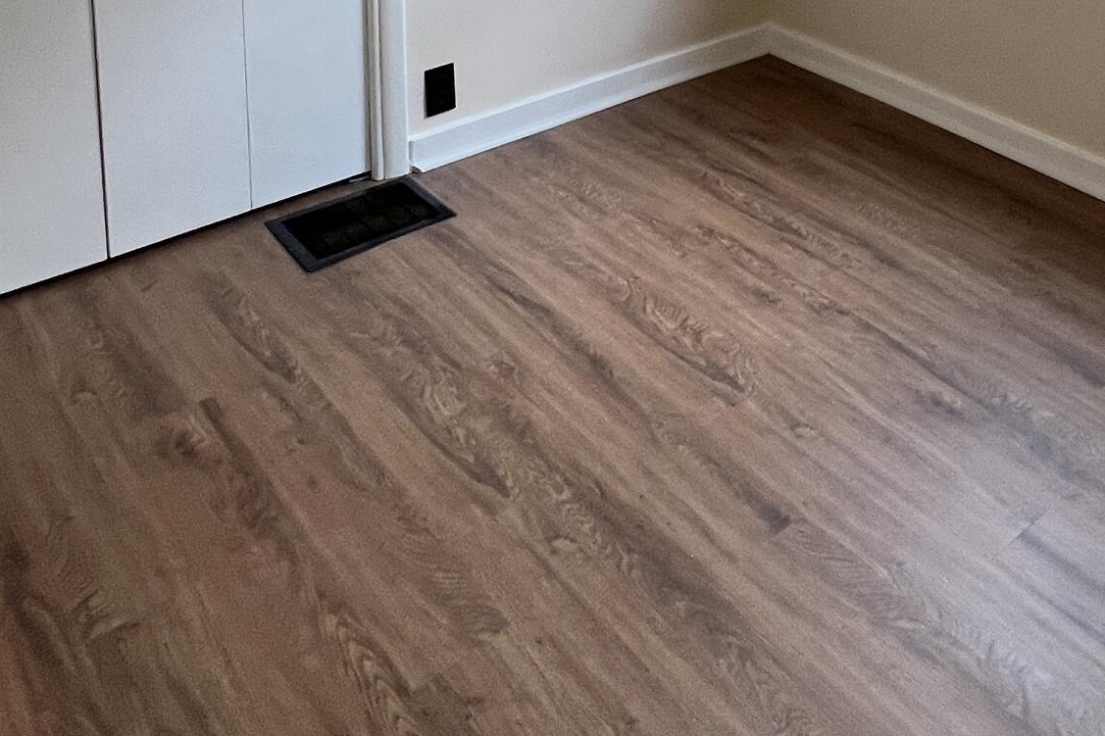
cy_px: -231
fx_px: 1105
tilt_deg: -8.0
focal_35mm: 36
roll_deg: -1.2
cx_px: 792
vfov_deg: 29.4
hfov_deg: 51.5
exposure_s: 1/120
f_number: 1.8
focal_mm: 1.57
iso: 100
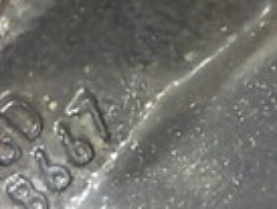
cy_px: 223
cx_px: -49
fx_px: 1121
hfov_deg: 13.7
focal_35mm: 140
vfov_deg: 10.5
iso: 400
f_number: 3.3
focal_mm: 4.1
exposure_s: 1/8
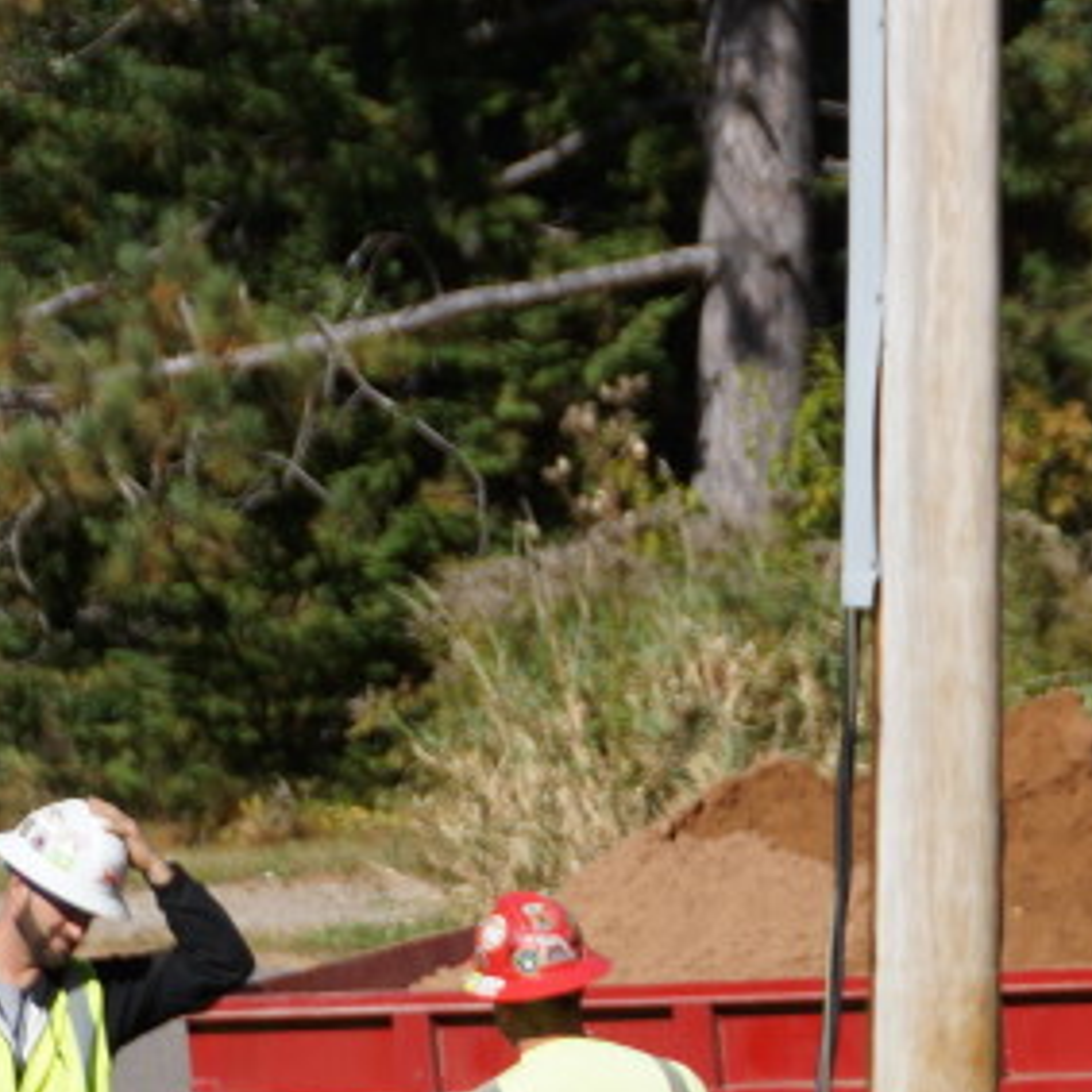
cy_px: 1096
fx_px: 16203
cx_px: 1154
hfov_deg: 3.9
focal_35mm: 454
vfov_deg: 3.9
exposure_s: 1/200
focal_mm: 90
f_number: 5.6
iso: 100
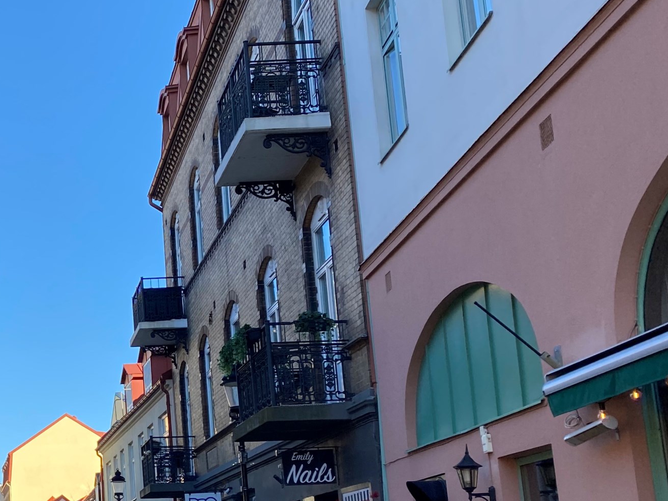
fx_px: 1100
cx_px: -40
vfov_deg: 25.3
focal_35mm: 57
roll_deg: +0.8
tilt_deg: +11.7
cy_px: 377
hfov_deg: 30.7
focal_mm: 4.25
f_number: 1.8
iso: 32
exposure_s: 1/782
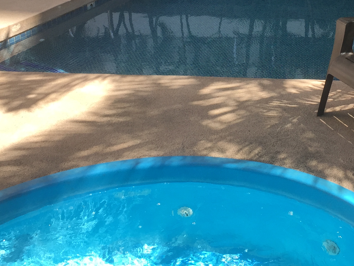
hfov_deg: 30.0
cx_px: 281
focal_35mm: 63
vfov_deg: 22.6
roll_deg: -1.0
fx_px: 644
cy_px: 15
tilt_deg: -15.6
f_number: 2.2
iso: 32
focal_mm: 4.15
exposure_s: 1/557
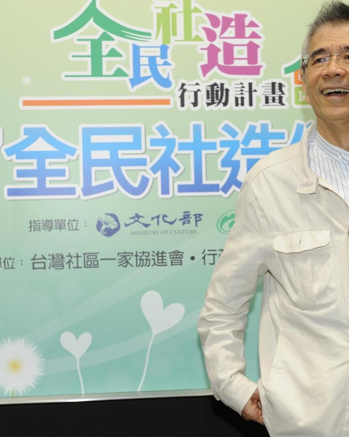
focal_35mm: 69
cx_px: 168
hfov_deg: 22.2
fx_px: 891
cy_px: 208
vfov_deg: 27.5
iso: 640
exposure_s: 1/160
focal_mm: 36
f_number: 3.5
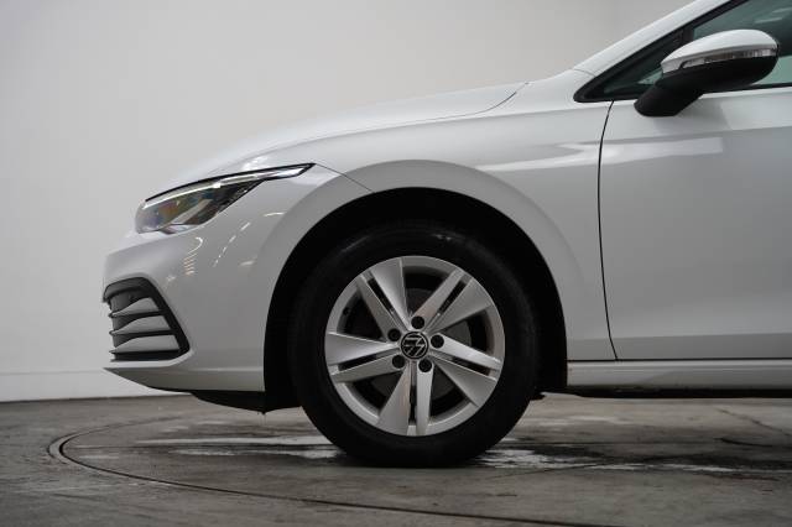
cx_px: 396
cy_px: 264
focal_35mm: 62
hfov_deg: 32.4
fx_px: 1363
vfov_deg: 21.9
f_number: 4
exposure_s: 1/160
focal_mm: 62
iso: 1000
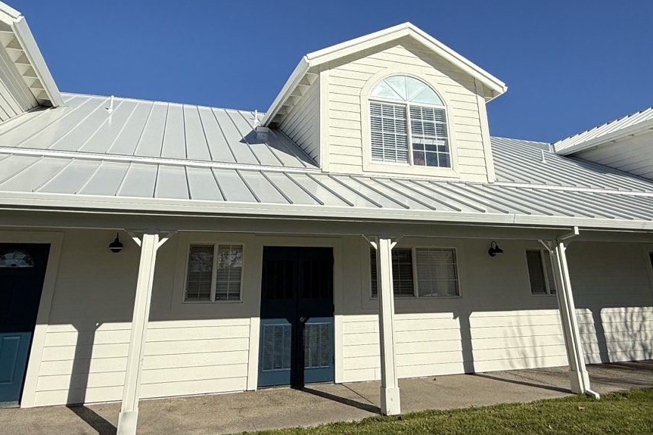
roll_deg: +1.5
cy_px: 104
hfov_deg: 67.4
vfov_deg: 46.0
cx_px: 335
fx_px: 490
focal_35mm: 27
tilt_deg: +20.9
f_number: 2.2
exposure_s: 1/6173
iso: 50
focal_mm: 2.22
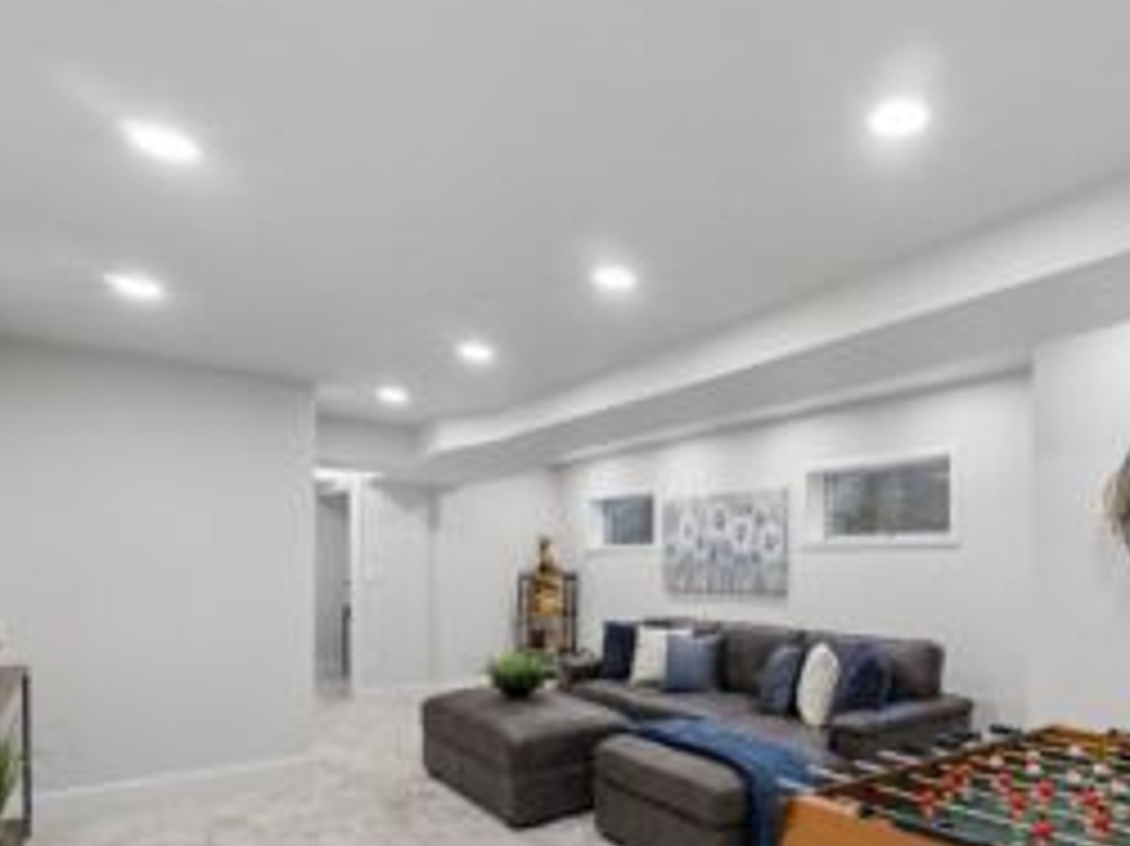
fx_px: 750
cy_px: 569
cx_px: 752
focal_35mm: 23
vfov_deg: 57.4
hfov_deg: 71.8
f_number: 9
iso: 250
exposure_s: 1/4
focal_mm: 10
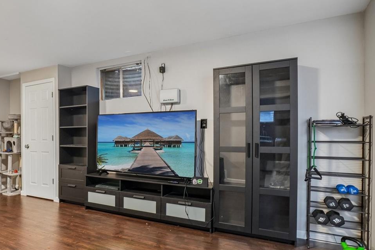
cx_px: 88
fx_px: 260
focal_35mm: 25
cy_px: 142
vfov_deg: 51.1
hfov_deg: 66.4
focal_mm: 10
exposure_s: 1.3
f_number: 8
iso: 400
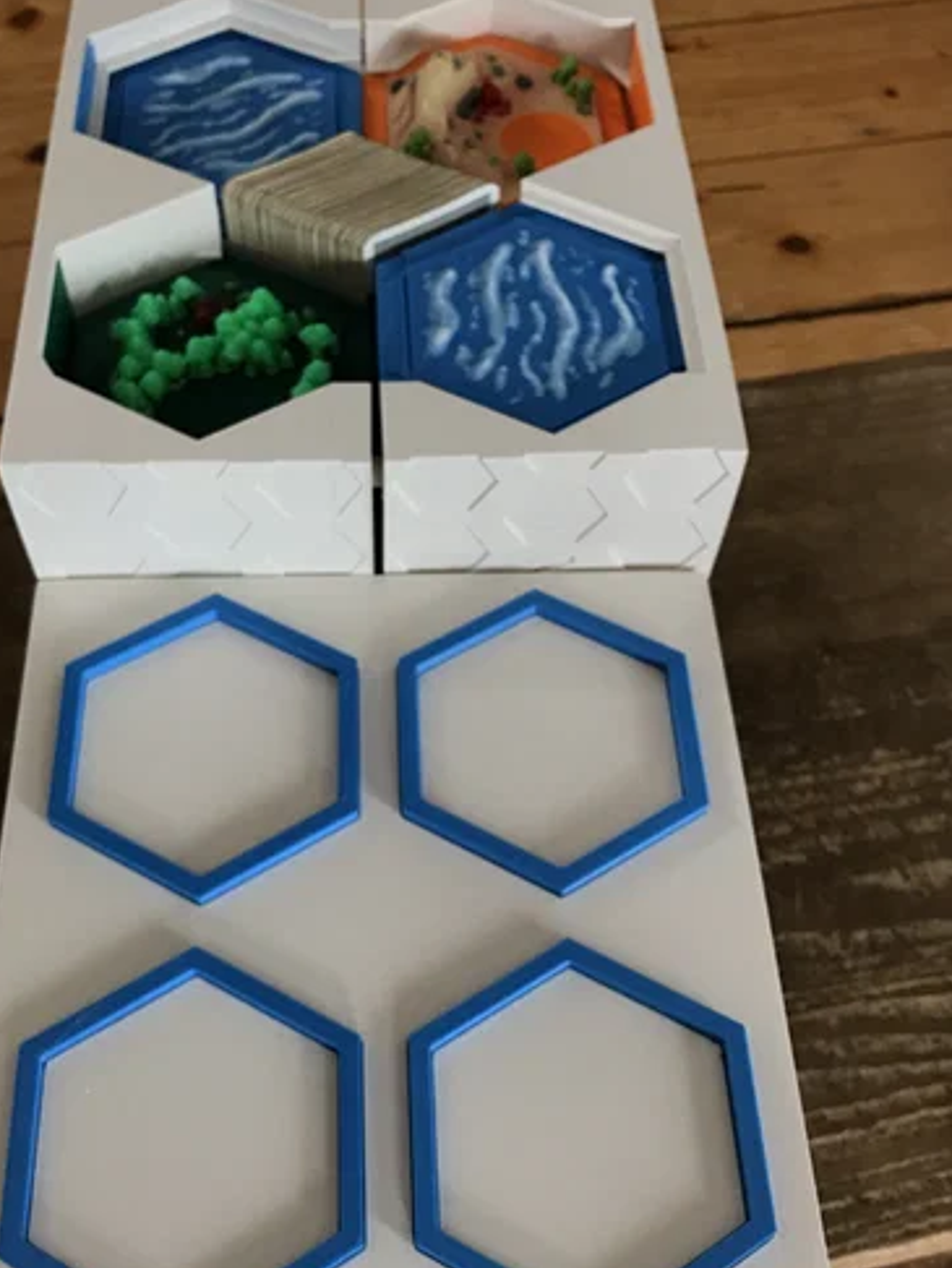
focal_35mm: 36
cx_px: 385
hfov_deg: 39.5
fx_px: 1319
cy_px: 680
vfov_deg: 51.3
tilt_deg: -59.4
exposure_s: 1/25
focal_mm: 3.99
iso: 40
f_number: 1.8
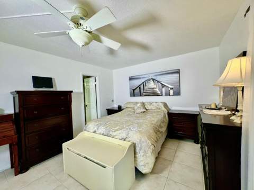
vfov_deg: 89.8
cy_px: 95
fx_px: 95
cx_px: 127
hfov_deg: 106.2
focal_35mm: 13
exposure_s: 1/120
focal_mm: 1.57
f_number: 1.8
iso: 80
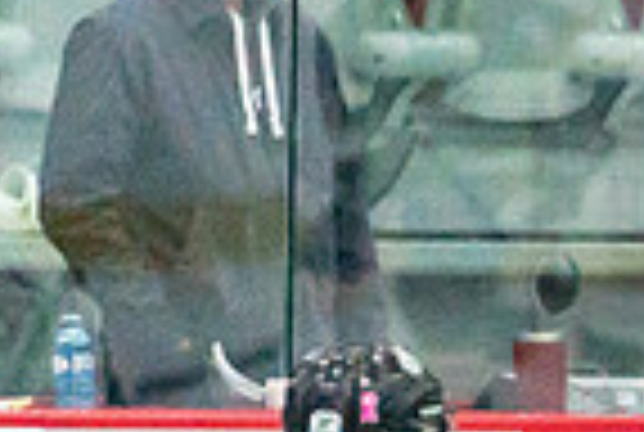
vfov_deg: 1.0
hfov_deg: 1.6
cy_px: 982
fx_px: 23680
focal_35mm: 1321
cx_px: 1774
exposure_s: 1/1600
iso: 4000
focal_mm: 200
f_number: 2.8
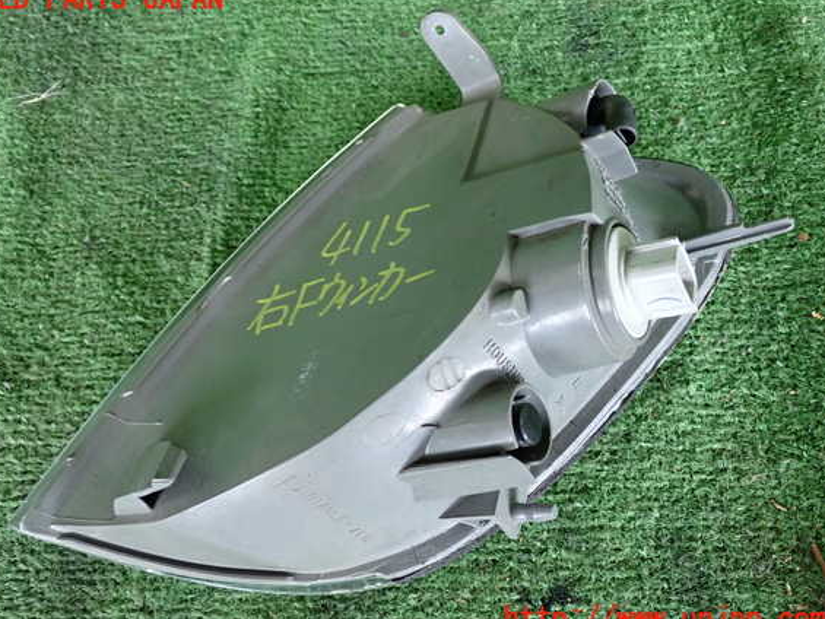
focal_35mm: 34
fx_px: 810
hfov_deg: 53.9
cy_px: 310
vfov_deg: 41.8
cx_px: 396
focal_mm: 5.79
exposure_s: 1/125
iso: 500
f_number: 2.4
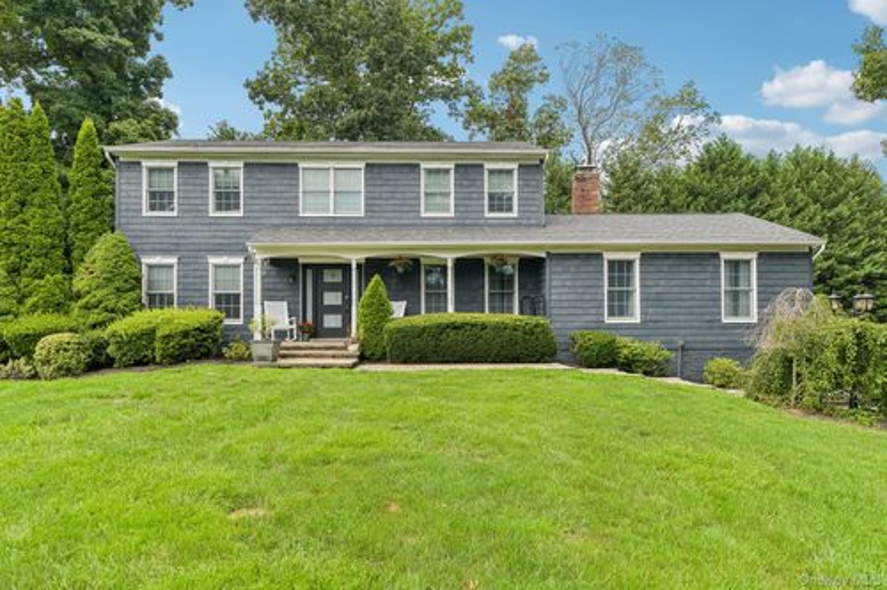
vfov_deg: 55.1
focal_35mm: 23
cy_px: 295
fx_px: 566
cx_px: 444
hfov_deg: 76.1
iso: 250
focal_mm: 23
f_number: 9
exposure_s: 1/200
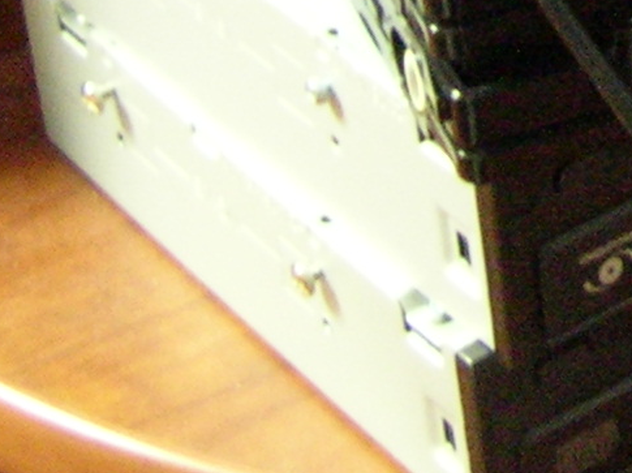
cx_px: 1286
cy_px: -624
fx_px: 3101
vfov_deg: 8.1
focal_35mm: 170
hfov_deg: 10.6
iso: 300
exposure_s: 1/2.1
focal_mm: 6
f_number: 2.7
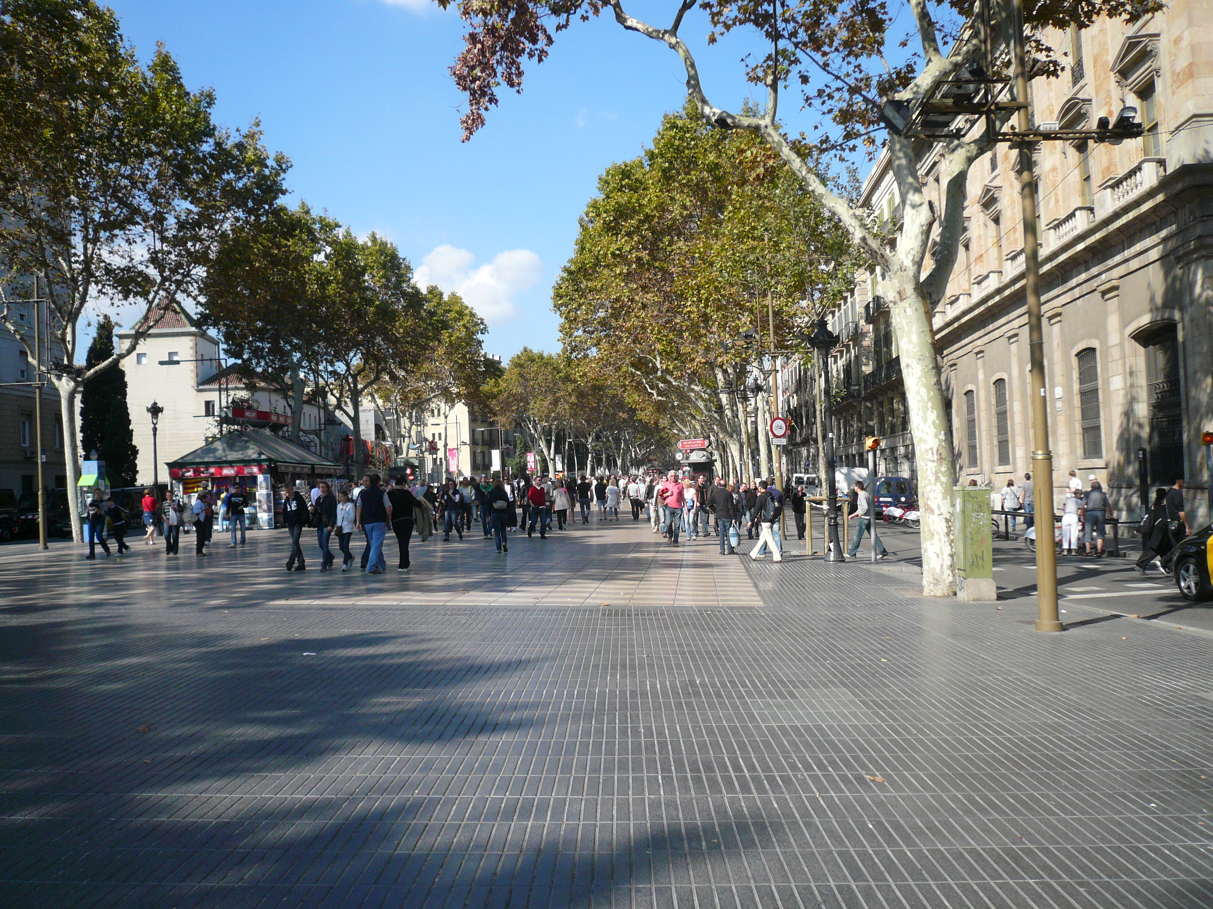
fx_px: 1051
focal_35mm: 30
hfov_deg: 60.0
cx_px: 606
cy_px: 454
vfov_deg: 46.8
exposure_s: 1/1000
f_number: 2.9
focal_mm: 4.9
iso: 100
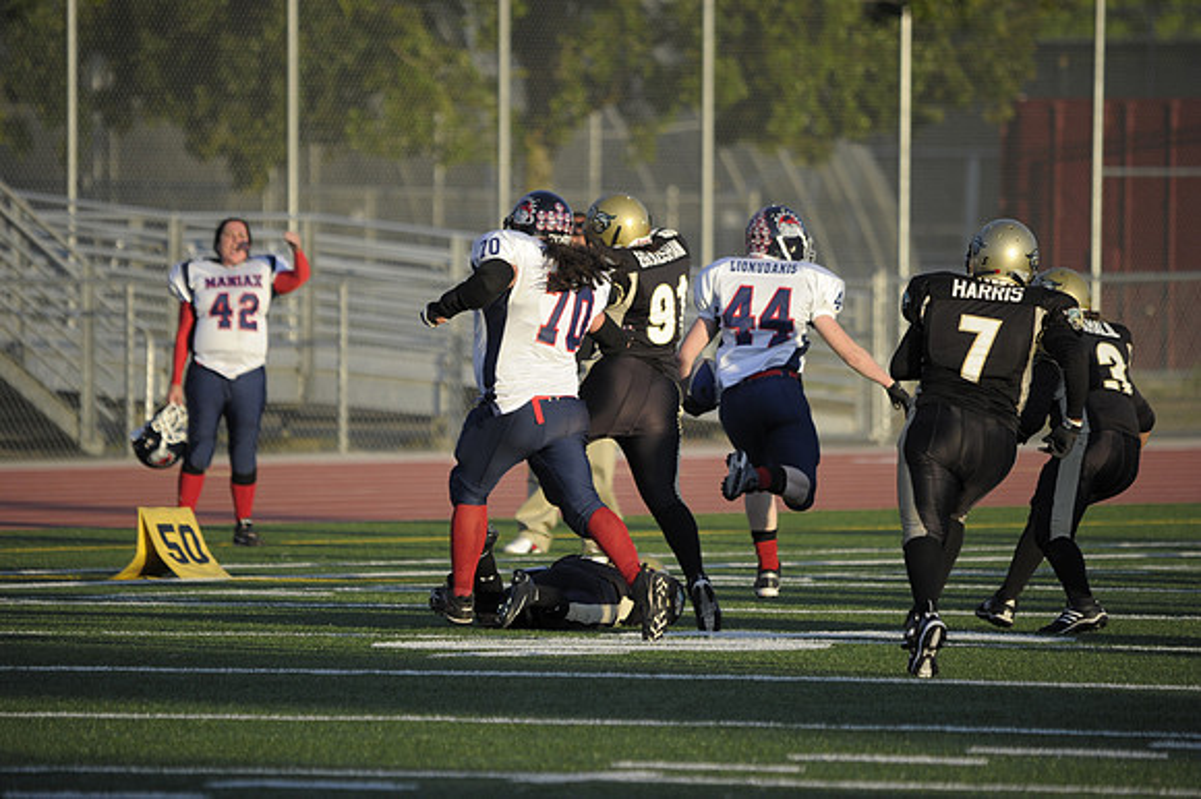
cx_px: 600
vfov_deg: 2.7
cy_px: 400
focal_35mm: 500
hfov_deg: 4.1
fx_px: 16670
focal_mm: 500
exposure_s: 1/1000
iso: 800
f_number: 6.3
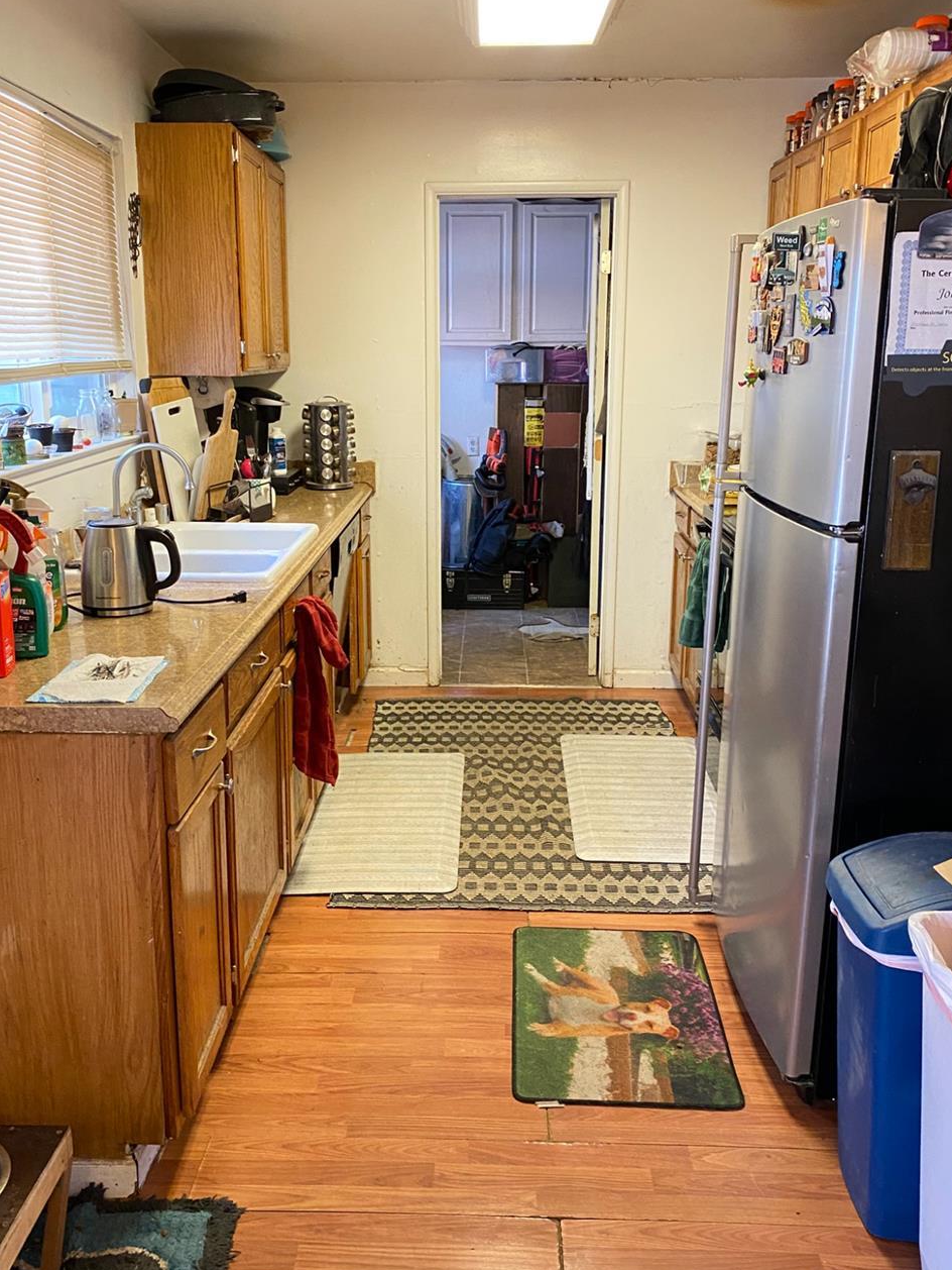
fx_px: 1136
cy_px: 618
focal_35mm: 31
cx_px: 453
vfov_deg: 58.3
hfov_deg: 45.4
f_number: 1.8
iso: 400
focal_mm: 4.25
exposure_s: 1/40
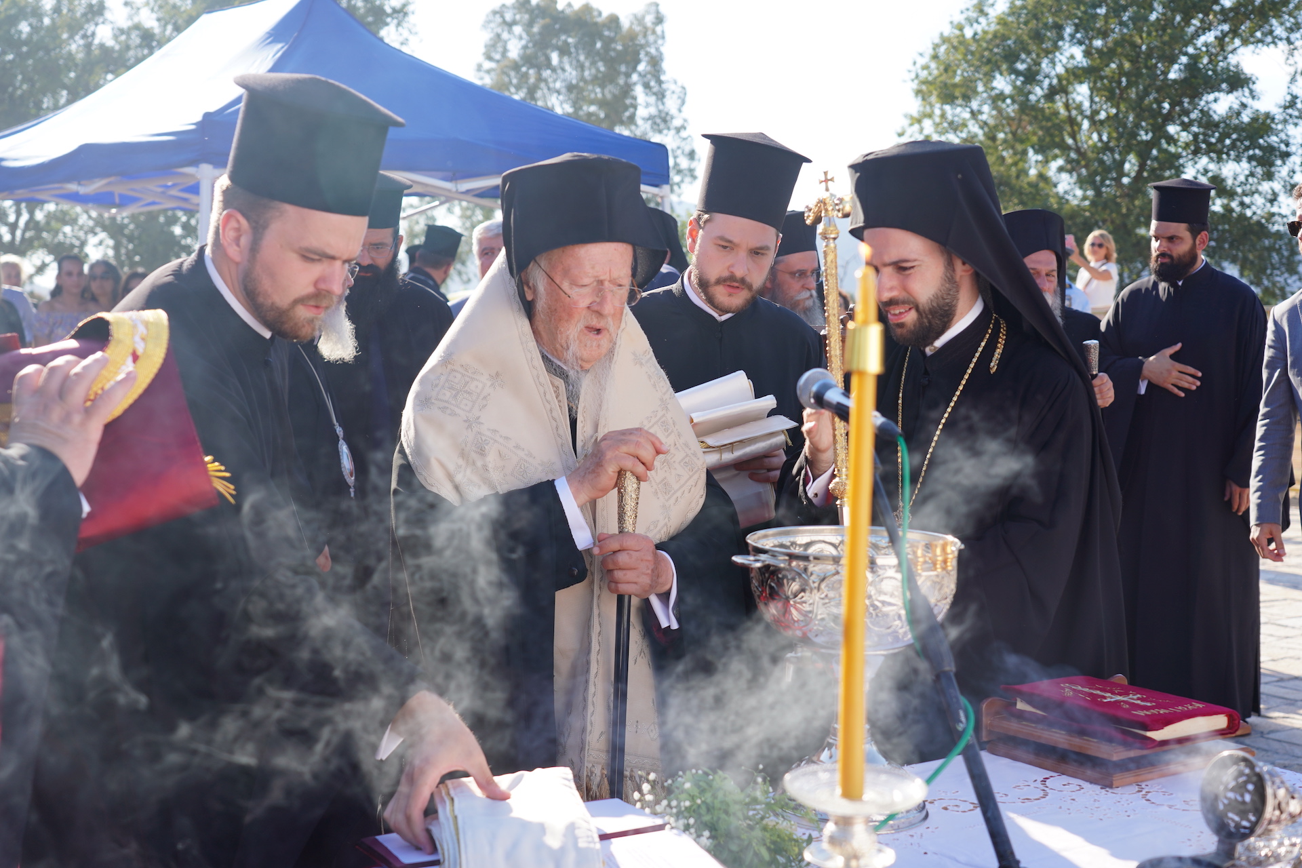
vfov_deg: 27.5
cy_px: 434
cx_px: 651
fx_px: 1772
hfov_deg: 40.3
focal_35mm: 49
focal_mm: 49
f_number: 5
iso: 100
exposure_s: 1/250
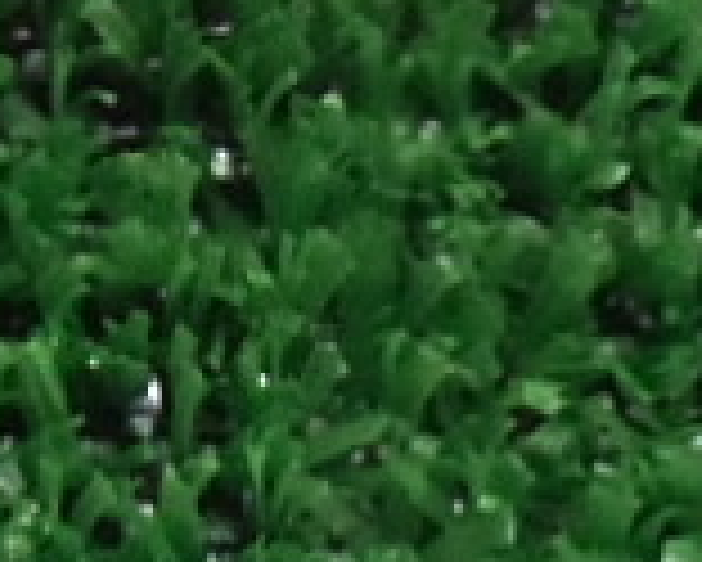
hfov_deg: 14.6
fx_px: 2744
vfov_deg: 11.0
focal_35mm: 132
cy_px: 985
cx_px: 274
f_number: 3.7
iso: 800
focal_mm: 5.93
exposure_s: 1/80
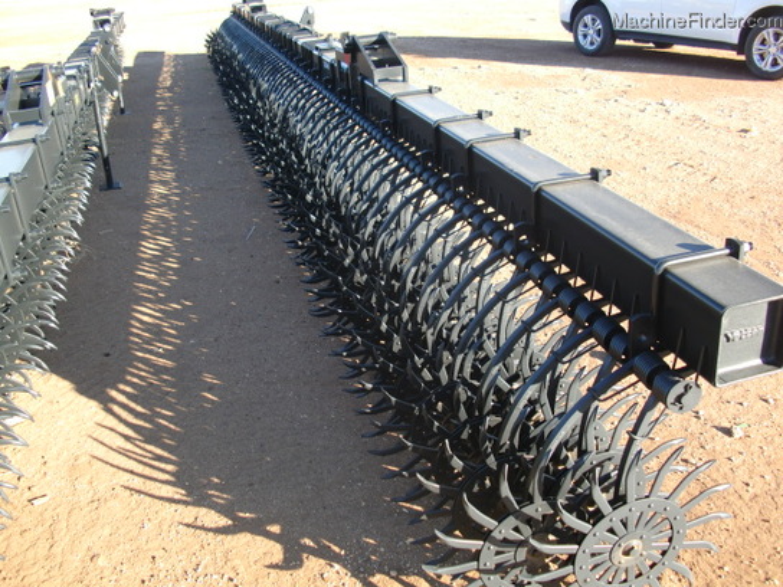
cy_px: 294
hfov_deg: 51.4
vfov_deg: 39.7
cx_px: 392
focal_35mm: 36
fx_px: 814
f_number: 2.8
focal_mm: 6.3
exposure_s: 1/200
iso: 64
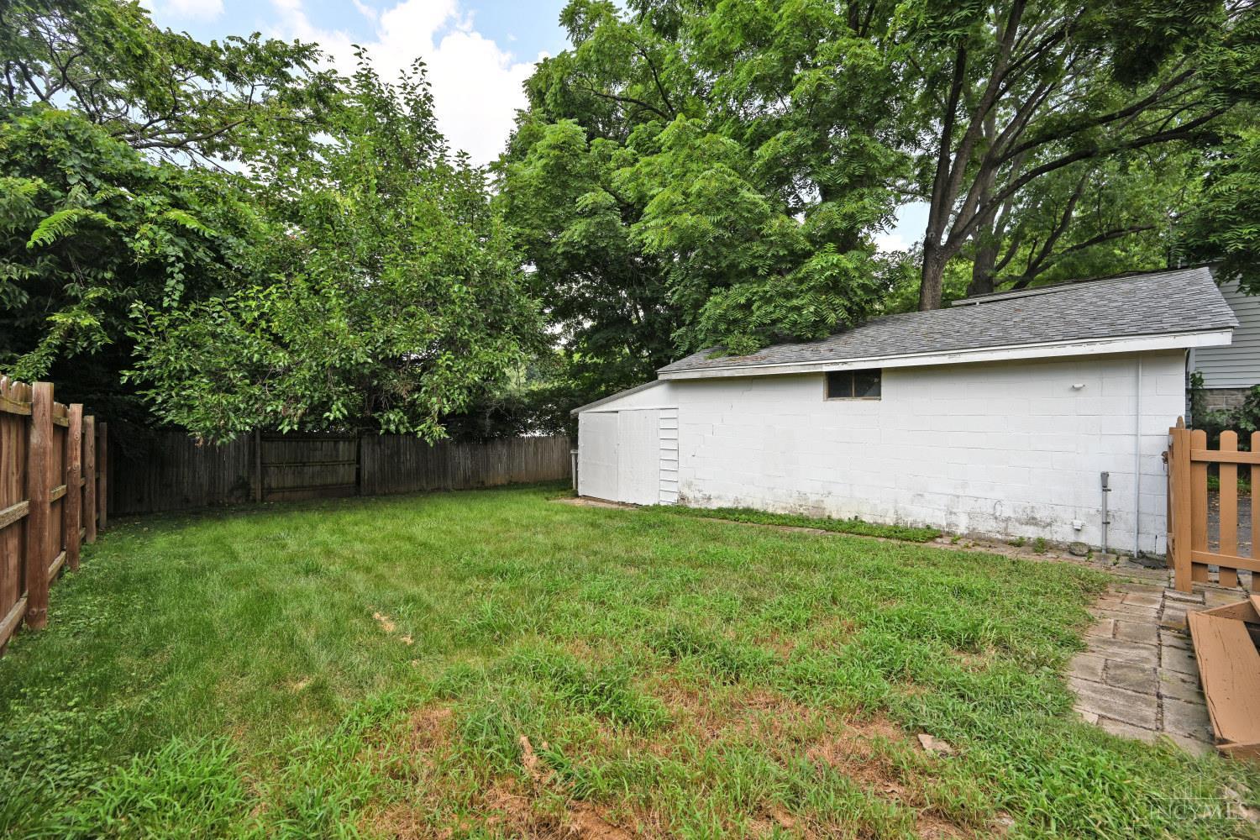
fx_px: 490
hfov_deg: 104.3
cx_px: 630
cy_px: 420
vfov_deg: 81.2
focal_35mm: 14
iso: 110
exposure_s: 1/250
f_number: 5.6
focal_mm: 14
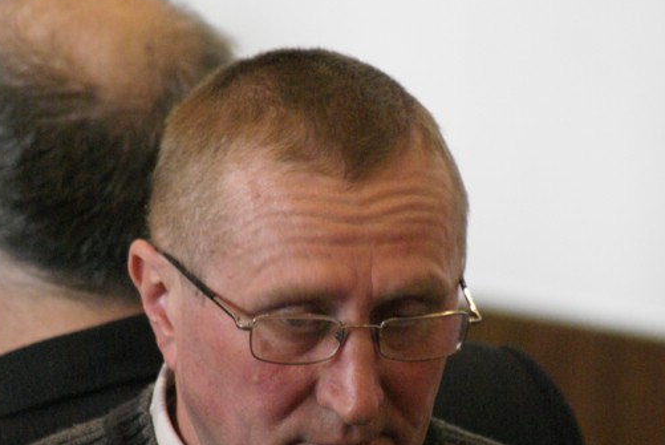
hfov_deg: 3.3
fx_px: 11629
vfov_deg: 2.2
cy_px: 270
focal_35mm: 629
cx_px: 345
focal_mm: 300
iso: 1600
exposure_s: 1/25
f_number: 6.3
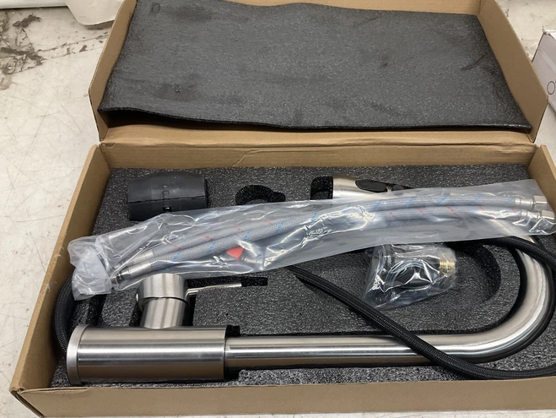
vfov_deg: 42.9
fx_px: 530
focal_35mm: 33
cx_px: 312
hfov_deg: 55.2
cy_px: 230
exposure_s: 1/120
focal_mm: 3
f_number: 1.8
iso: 64
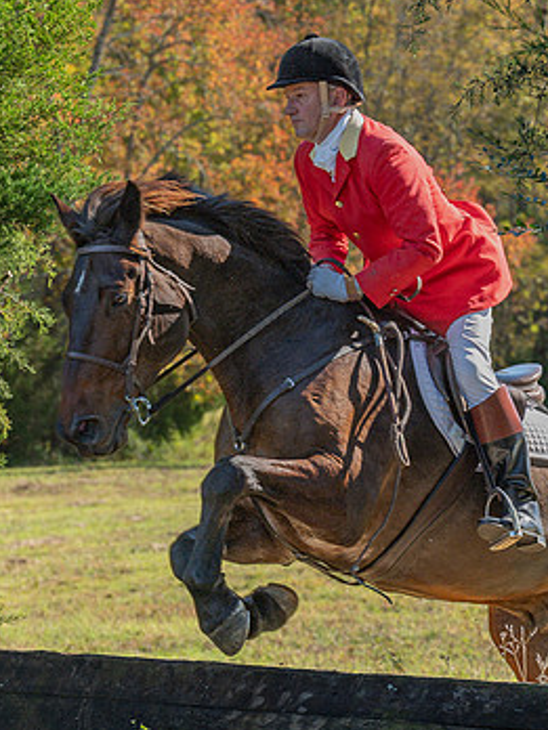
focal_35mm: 145
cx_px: 179
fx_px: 3061
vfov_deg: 13.6
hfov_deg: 10.2
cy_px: 328
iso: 500
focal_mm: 70
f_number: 4
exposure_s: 1/640
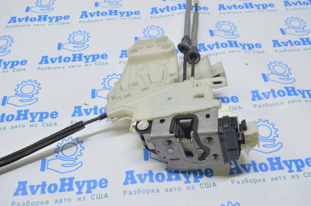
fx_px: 298
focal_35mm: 34
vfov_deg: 38.3
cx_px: 156
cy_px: 103
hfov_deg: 55.2
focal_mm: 23
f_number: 5.6
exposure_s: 1/20
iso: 400
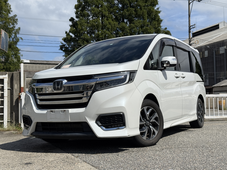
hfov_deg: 39.7
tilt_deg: +3.5
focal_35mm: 48
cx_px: 114
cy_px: 85
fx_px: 315
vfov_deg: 30.3
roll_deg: +0.9
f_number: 1.78
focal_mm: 6.76
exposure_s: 1/9901
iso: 64
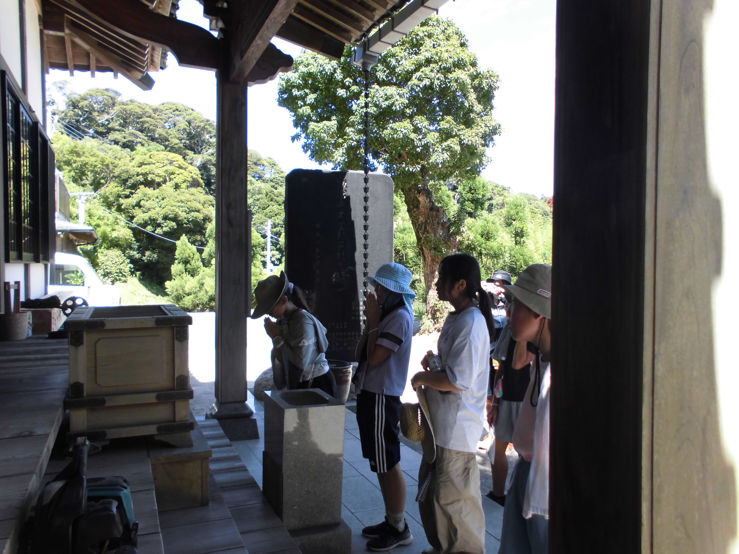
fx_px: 619
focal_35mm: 29
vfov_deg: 48.2
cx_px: 370
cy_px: 277
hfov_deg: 61.7
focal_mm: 5.3
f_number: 3.7
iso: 100
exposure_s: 1/100
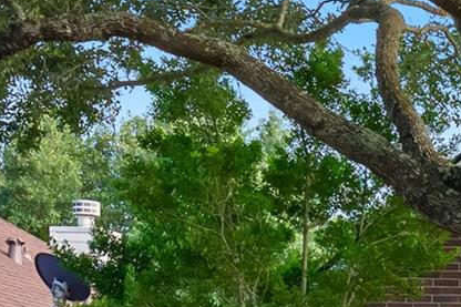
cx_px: 1042
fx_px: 1766
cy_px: 537
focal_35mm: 138
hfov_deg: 12.3
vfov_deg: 9.5
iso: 100
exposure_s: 1/20
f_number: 8
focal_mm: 28
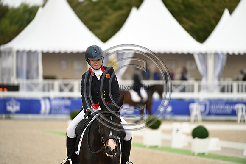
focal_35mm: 300
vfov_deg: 4.6
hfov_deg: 6.9
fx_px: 2050
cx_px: 123
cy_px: 82
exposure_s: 1/1000
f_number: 4.5
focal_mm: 300
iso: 800
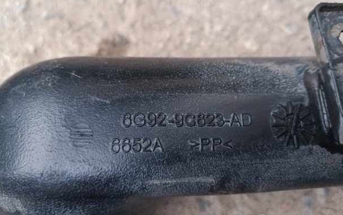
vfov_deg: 46.0
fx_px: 252
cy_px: 96
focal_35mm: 27
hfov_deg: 68.3
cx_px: 181
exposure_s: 1/25
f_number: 1.88
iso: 905
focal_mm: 5.59
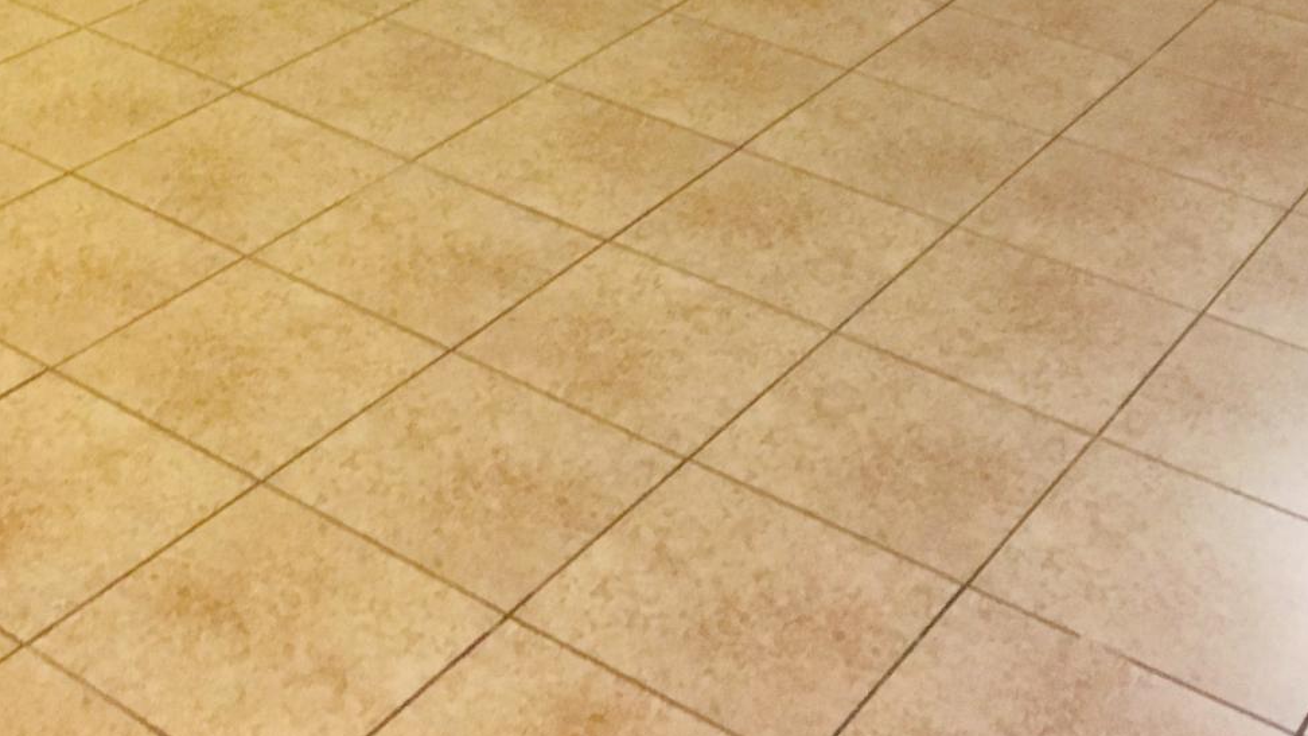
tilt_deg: -7.0
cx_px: 470
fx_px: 2255
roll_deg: -0.1
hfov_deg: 32.2
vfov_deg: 15.9
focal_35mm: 65
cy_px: -560
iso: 200
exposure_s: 1/20
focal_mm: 4.15
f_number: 2.2
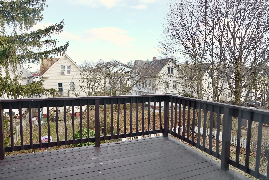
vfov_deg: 53.2
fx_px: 179
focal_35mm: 24
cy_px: 90
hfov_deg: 73.7
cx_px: 134
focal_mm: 24
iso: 160
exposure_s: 1/320
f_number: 3.5
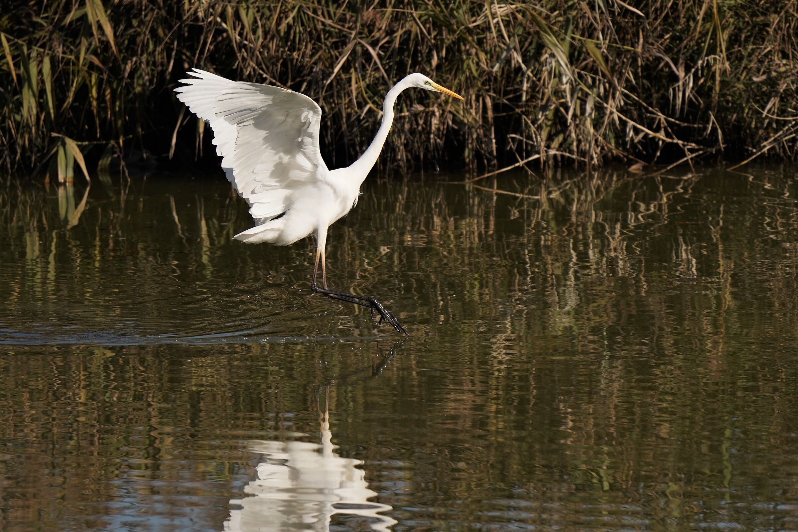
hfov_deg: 3.4
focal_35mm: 600
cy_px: 266
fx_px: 13299
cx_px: 399
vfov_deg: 2.3
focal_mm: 600
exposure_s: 1/2000
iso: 400
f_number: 6.3
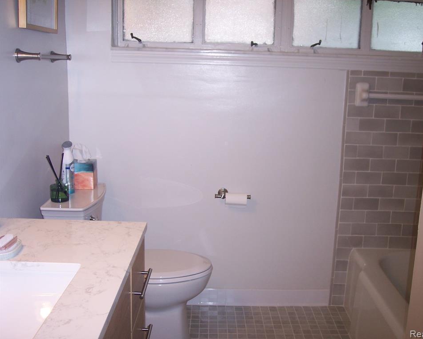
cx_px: 227
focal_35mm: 41
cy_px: 170
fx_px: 513
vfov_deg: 36.5
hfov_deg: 44.8
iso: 100
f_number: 2.8
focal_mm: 8
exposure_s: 1/60
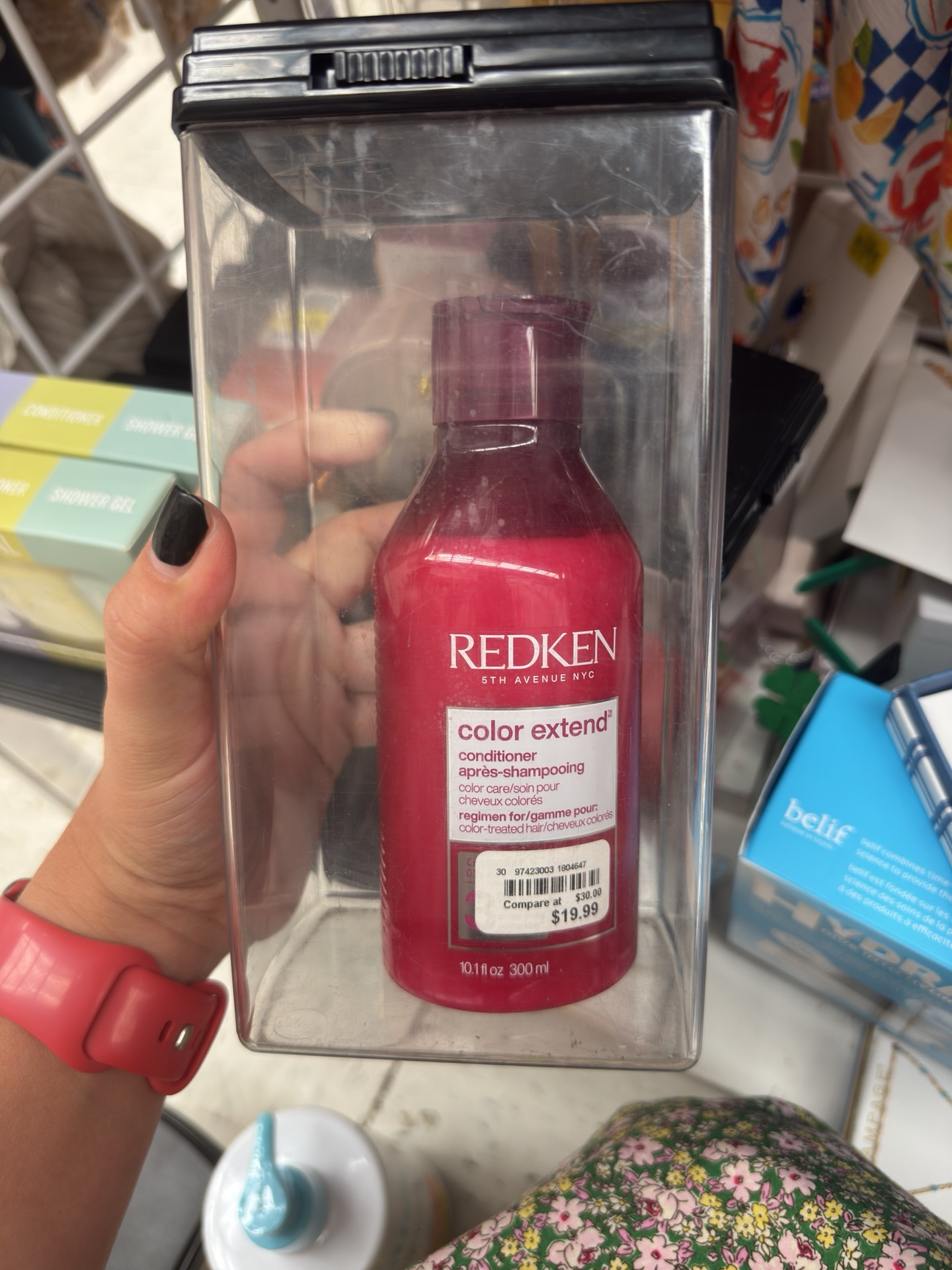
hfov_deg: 56.8
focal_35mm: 24
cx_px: 476
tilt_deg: -55.4
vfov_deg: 71.6
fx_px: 880
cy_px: 635
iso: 100
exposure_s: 1/64
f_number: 1.78
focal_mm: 6.76
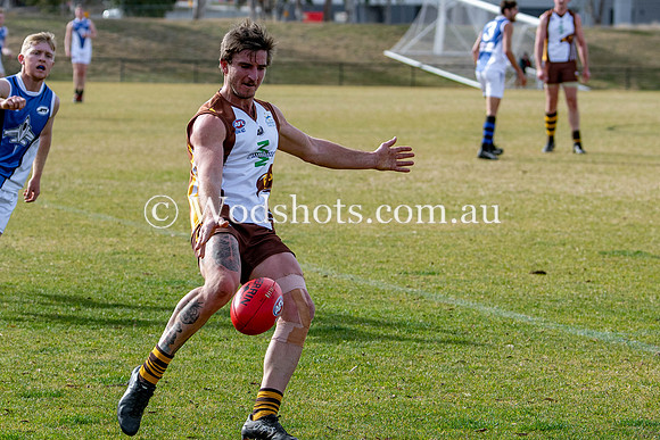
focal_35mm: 225
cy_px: 154
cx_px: 237
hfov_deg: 9.2
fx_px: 4121
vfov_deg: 6.1
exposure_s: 1/1600
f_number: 3.5
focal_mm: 86
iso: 250
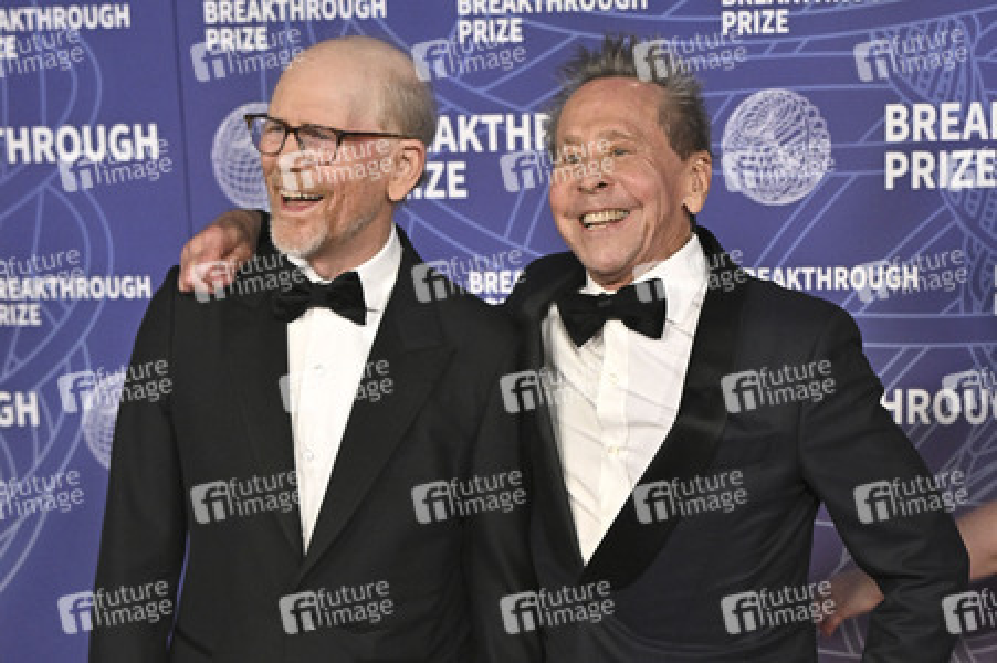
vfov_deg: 27.5
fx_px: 1356
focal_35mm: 49
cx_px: 498
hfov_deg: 40.4
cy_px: 332
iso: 2000
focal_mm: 49
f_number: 4
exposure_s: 1/320
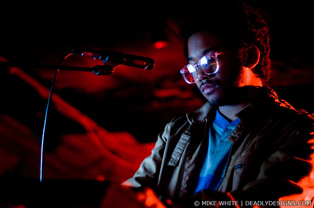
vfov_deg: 18.1
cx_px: 157
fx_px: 653
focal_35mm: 75
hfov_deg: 27.0
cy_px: 104
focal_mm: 50
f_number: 1.8
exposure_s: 1/25
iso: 1000
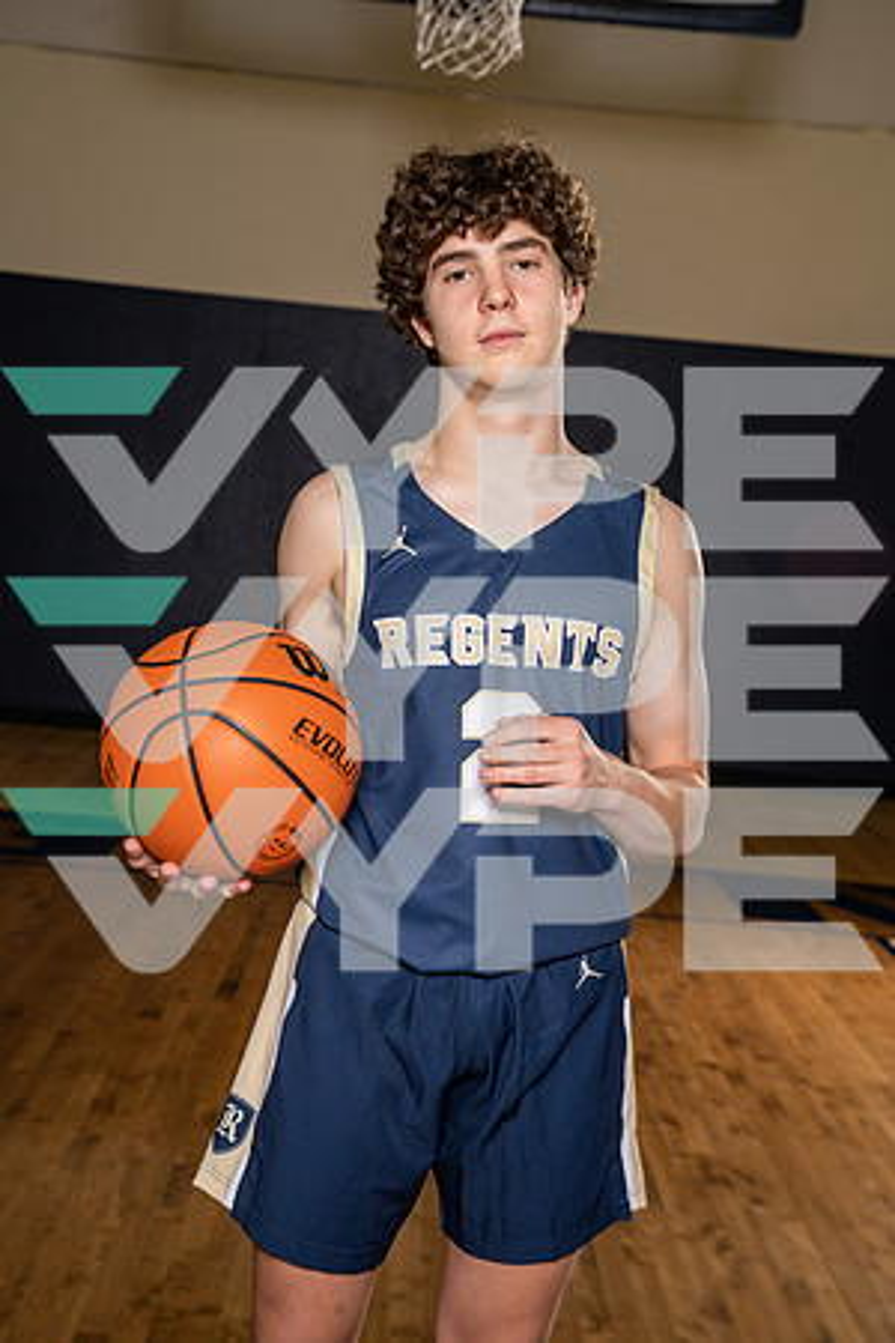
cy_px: 672
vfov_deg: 37.5
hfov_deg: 25.5
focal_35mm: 53
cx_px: 448
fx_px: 1976
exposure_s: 1/250
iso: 400
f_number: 5.6
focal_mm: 53
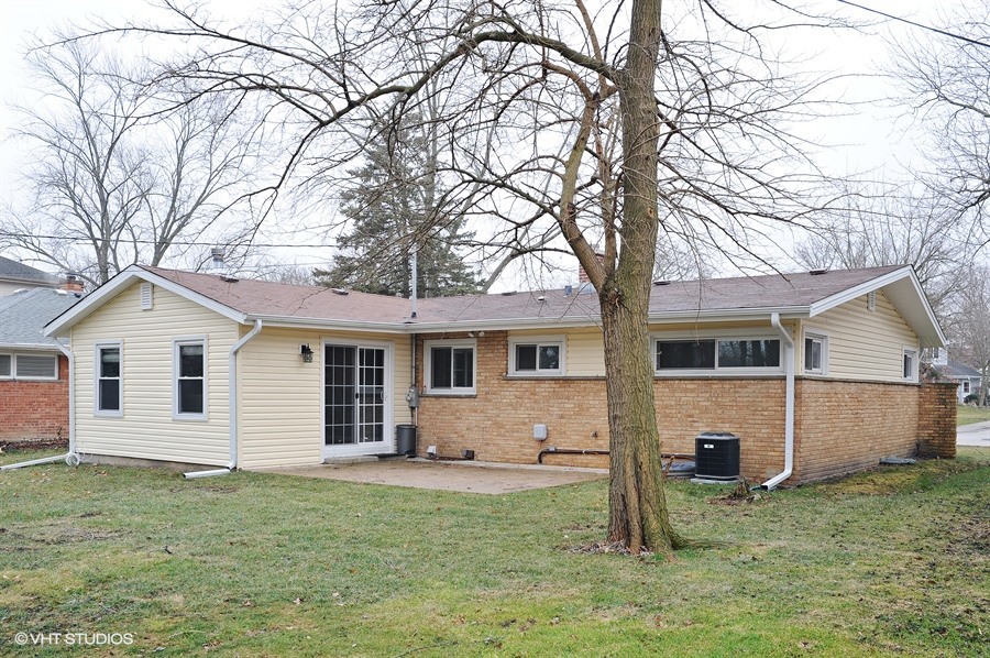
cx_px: 495
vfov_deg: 41.0
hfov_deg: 58.8
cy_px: 329
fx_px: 879
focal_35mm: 32
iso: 200
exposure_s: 1/50
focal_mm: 32
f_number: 8
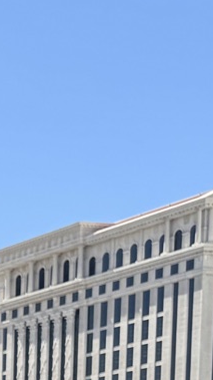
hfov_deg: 7.1
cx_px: -573
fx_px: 1387
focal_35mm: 138
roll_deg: +0.5
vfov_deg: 13.7
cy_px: 710
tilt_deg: -5.3
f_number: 1.78
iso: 80
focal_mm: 6.76
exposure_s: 1/2105
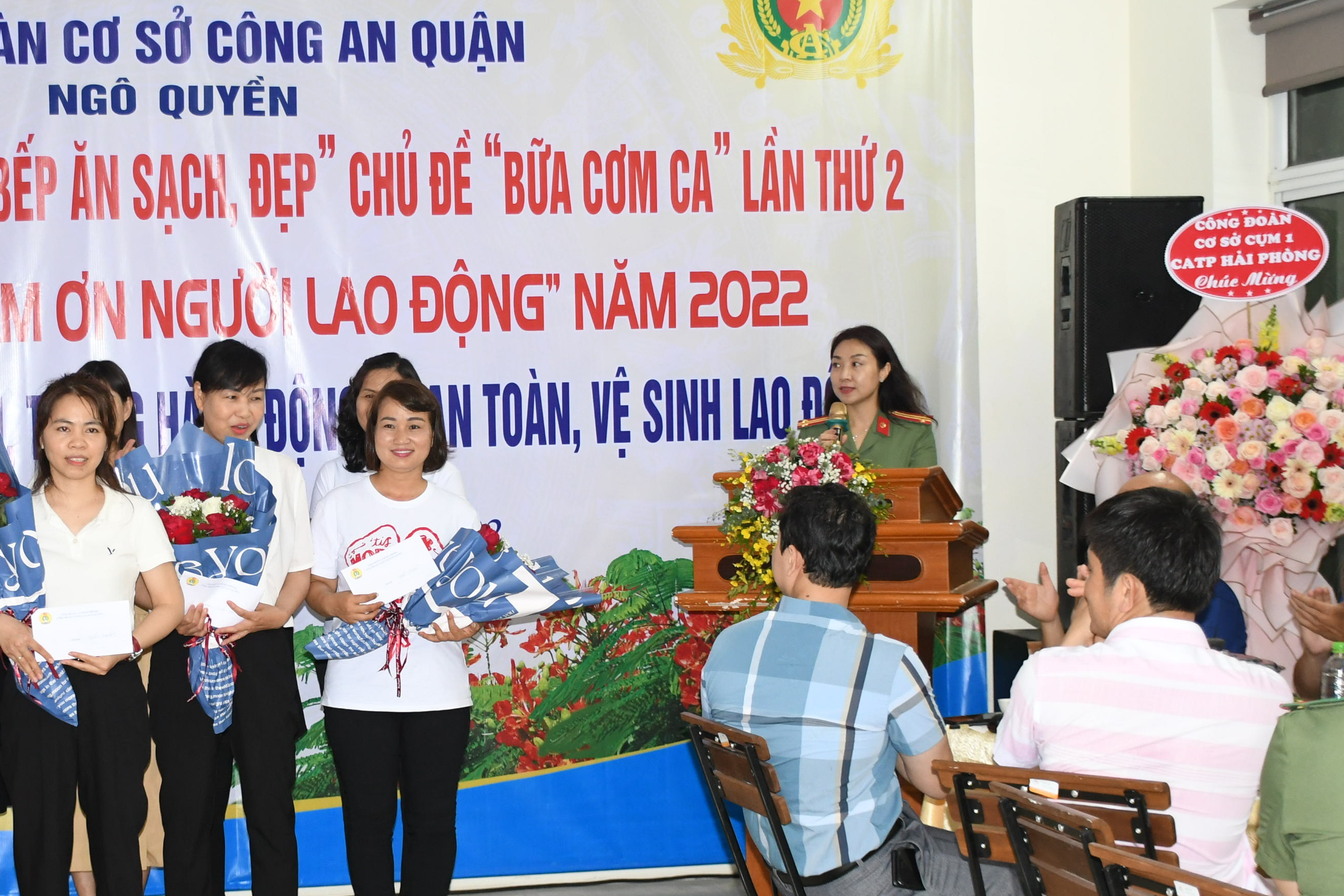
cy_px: 531
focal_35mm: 65
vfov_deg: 21.0
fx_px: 2419
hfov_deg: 30.6
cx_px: 369
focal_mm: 27
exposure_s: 1/200
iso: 1250
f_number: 4
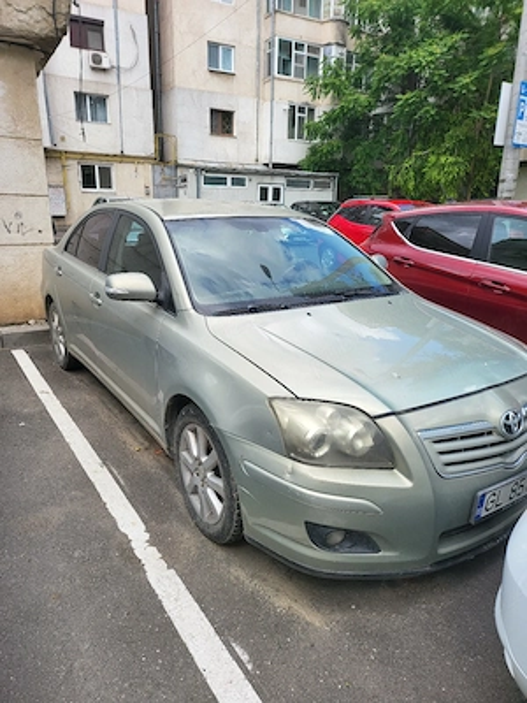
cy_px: 352
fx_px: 487
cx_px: 264
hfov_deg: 56.8
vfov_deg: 71.6
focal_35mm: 24
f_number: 1.8
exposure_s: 1/833
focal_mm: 5
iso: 40
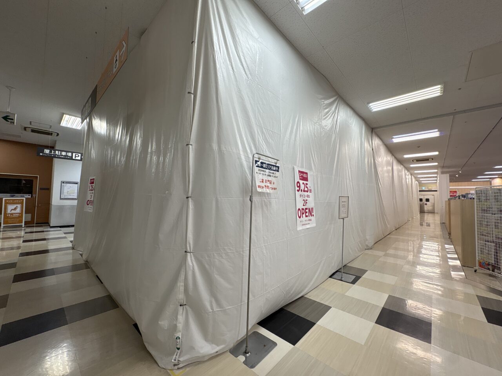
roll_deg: -0.5
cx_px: 251
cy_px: 188
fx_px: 203
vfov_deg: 85.7
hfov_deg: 102.1
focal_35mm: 14
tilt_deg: +2.3
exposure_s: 1/100
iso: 64
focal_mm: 2.22
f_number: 2.2
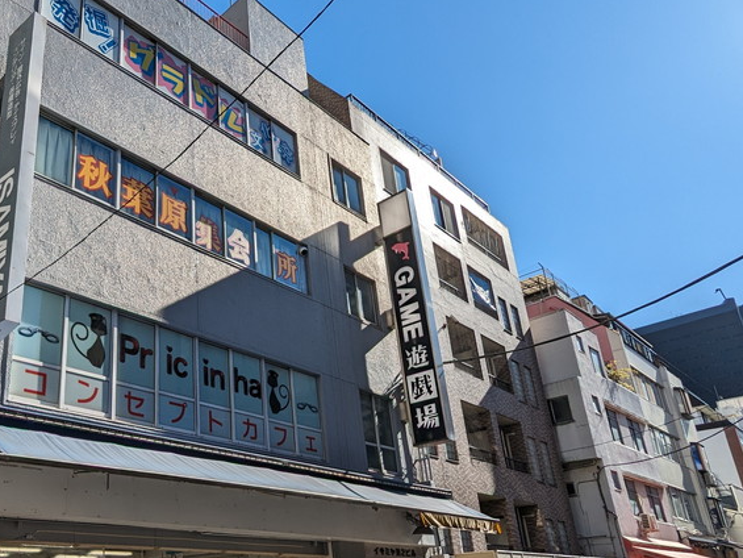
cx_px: 196
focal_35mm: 29
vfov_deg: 47.6
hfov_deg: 58.8
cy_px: 362
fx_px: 623
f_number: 2.2
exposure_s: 1/2445
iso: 47
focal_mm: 2.35
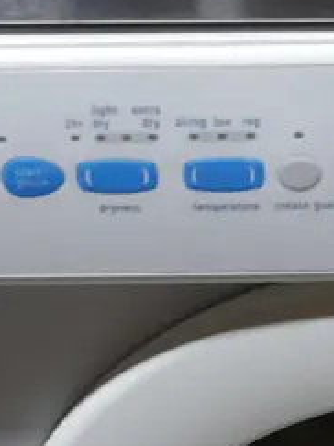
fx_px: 1519
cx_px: 314
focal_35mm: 118
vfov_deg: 15.7
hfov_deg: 12.4
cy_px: 619
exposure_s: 1/60
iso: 640
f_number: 7.1
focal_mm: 14
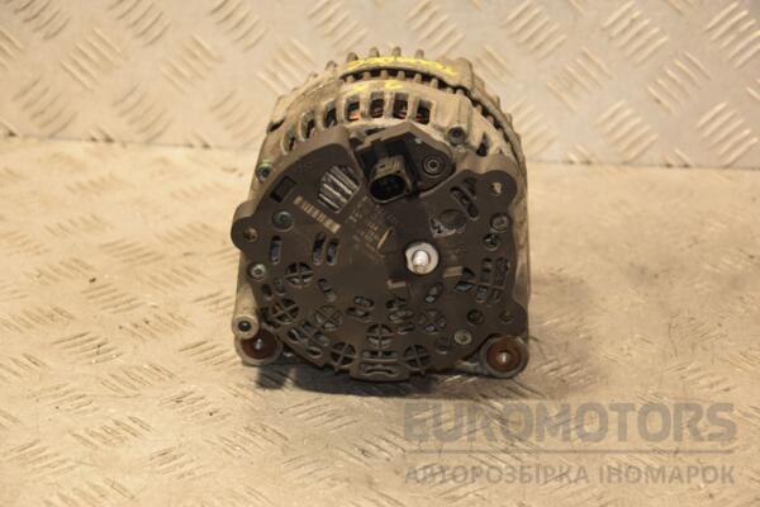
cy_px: 254
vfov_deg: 13.0
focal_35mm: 105
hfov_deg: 19.5
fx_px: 2216
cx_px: 380
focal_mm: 70
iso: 800
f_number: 5.3
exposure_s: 1/100
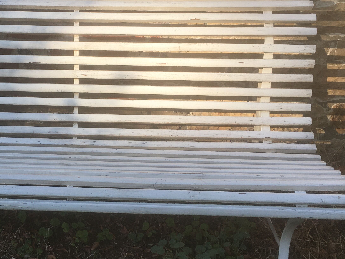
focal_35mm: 54
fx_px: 538
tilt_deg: -22.5
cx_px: 81
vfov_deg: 27.0
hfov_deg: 34.7
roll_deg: +0.0
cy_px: 133
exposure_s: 1/242
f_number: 2.2
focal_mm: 4.15
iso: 25
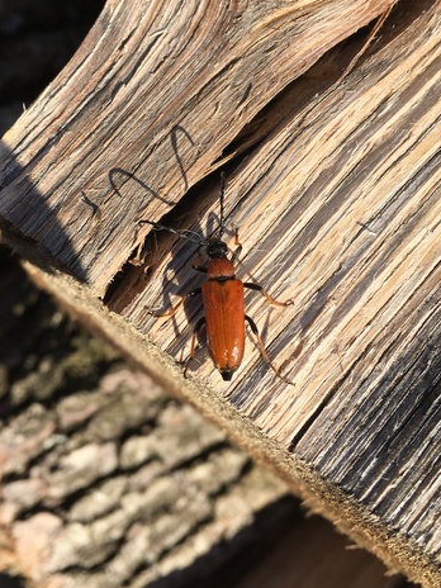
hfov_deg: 35.8
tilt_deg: -69.9
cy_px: 278
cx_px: 177
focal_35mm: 40
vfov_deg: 46.8
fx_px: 679
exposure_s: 1/1570
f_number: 2.2
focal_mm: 4.15
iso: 25
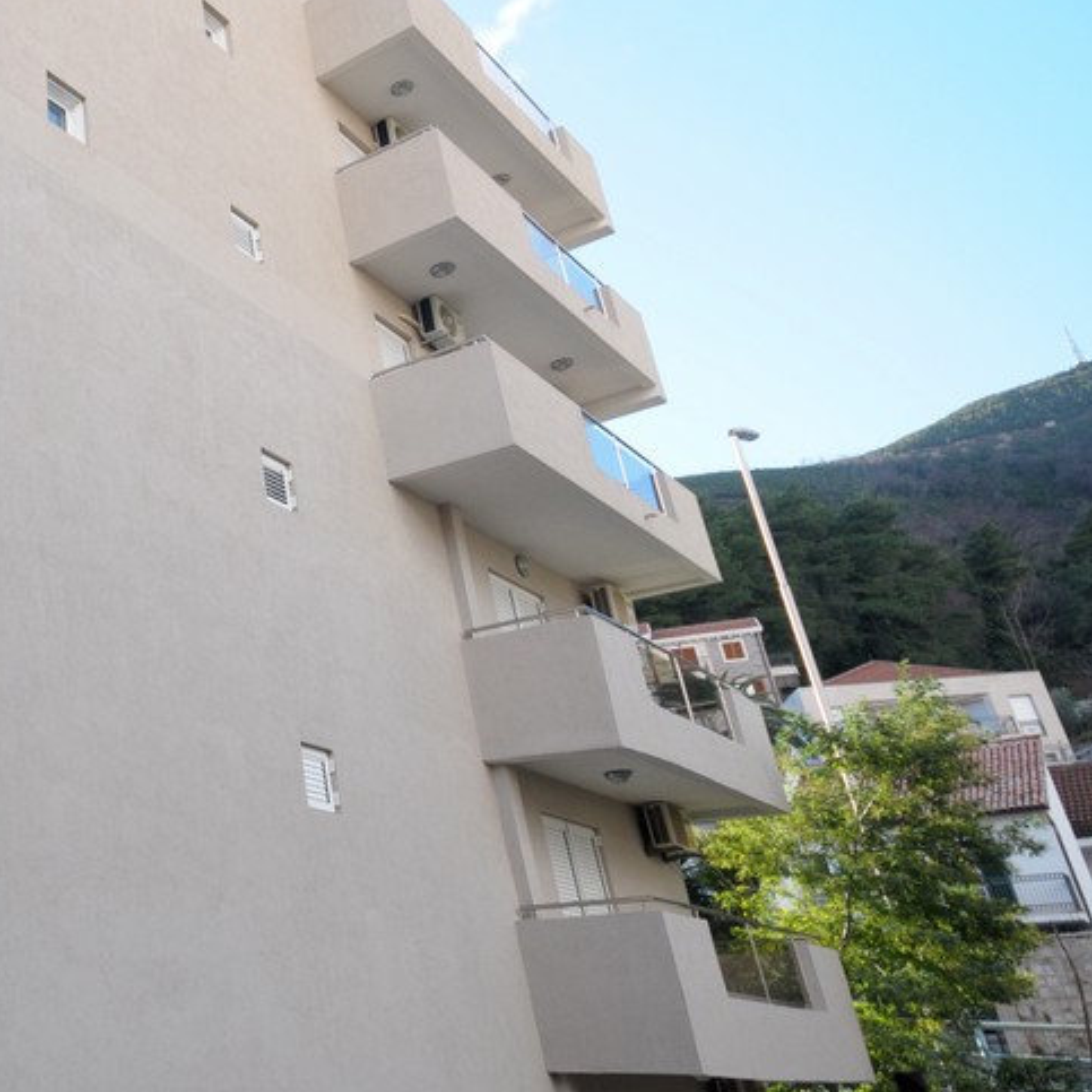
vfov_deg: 42.7
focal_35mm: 38
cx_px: -84
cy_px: 295
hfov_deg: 37.4
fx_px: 1356
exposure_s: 1/250
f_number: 8
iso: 400
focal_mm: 12
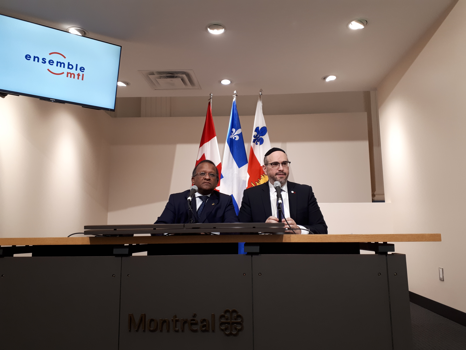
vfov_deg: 51.4
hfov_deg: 65.3
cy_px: 175
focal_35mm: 27
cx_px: 233
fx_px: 363
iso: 100
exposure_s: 1/33
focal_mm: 3.6
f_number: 1.9
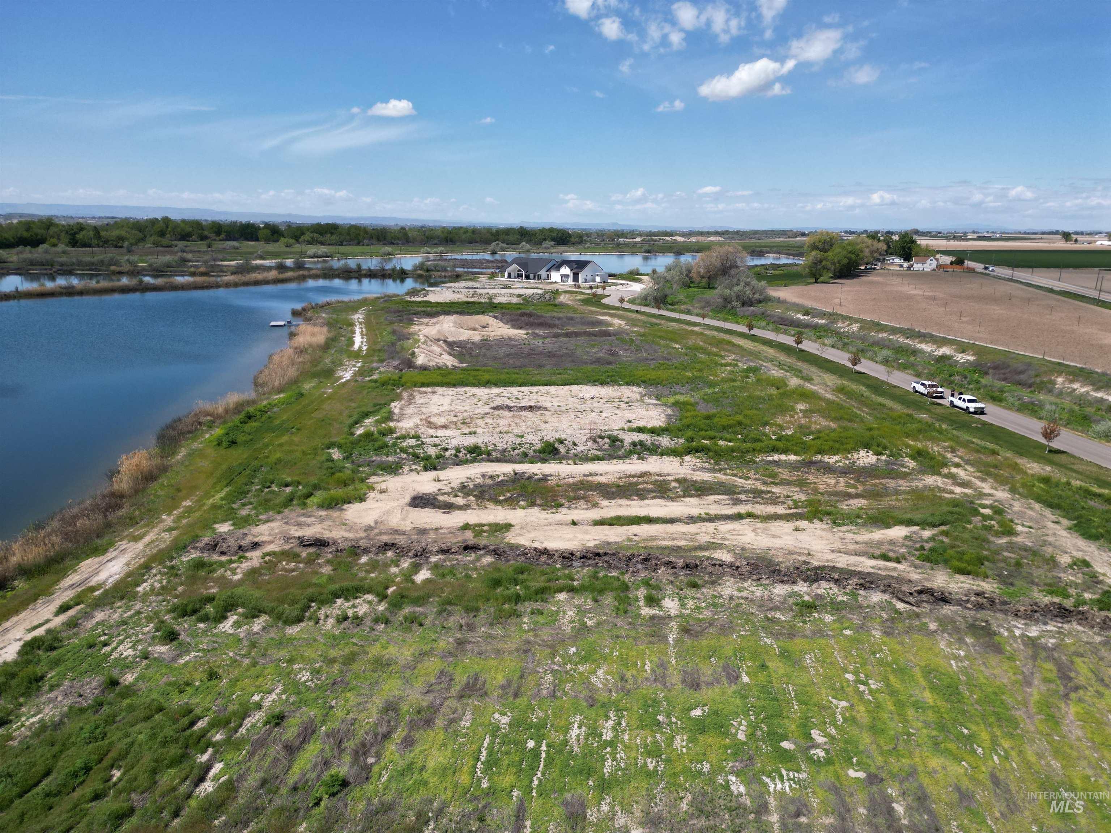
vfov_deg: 56.8
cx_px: 556
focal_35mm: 24
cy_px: 416
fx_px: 770
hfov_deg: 71.6
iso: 110
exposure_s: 1/3200
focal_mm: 6.72
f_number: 1.7
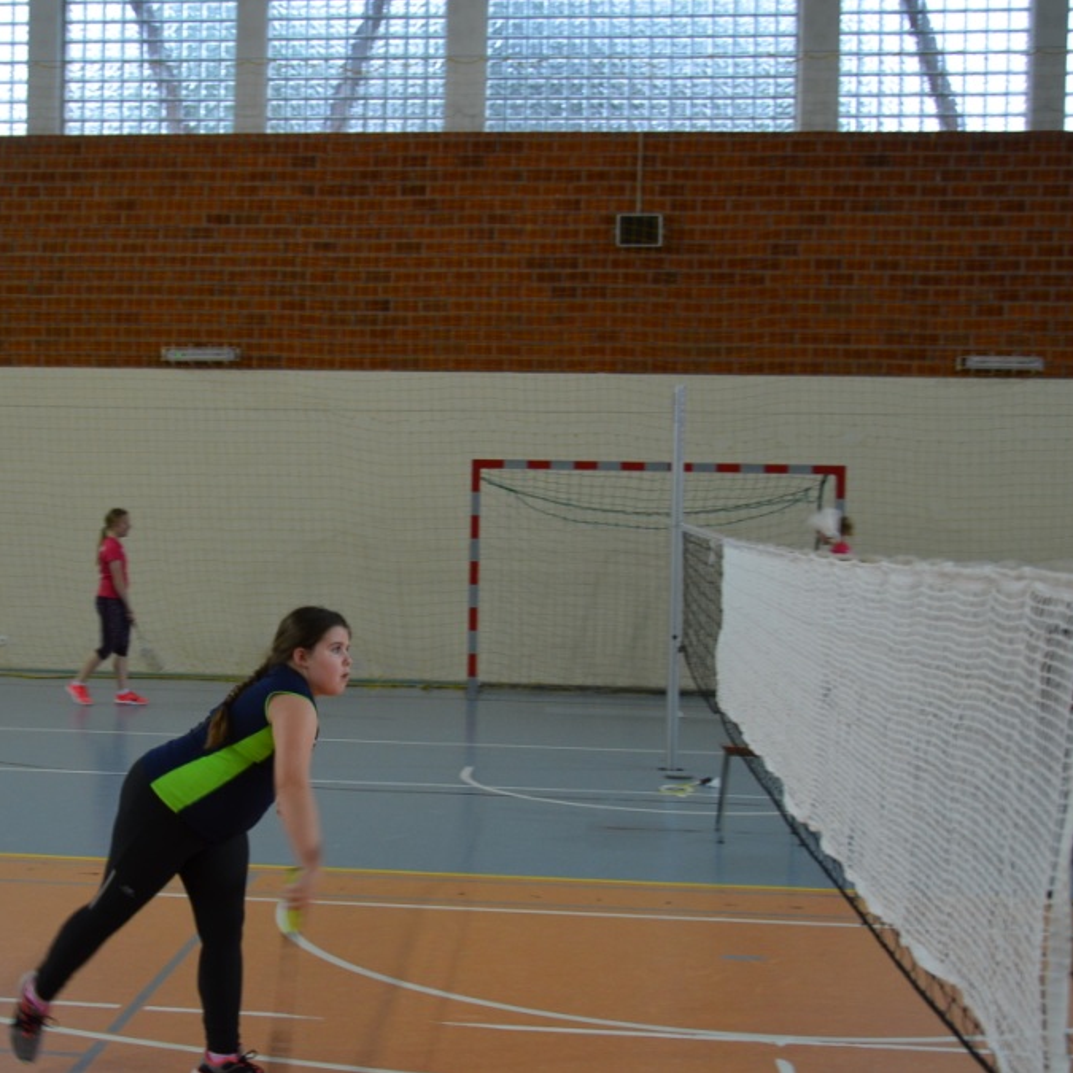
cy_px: 537
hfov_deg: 31.1
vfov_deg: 31.6
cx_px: 277
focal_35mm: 54
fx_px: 1894
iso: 720
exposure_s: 1/60
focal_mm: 28
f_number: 4
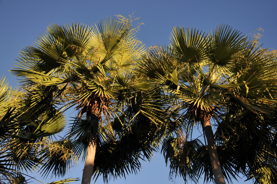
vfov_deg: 36.8
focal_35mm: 36
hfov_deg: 53.2
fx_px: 277
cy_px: 92
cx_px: 138
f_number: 5
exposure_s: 1/400
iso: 200
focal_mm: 24
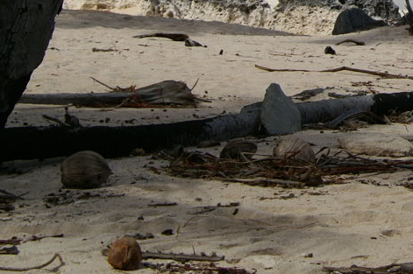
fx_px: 1536
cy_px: -148
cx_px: 620
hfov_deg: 14.3
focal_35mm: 134
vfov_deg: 9.9
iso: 100
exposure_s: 1/500
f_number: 10
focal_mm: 28
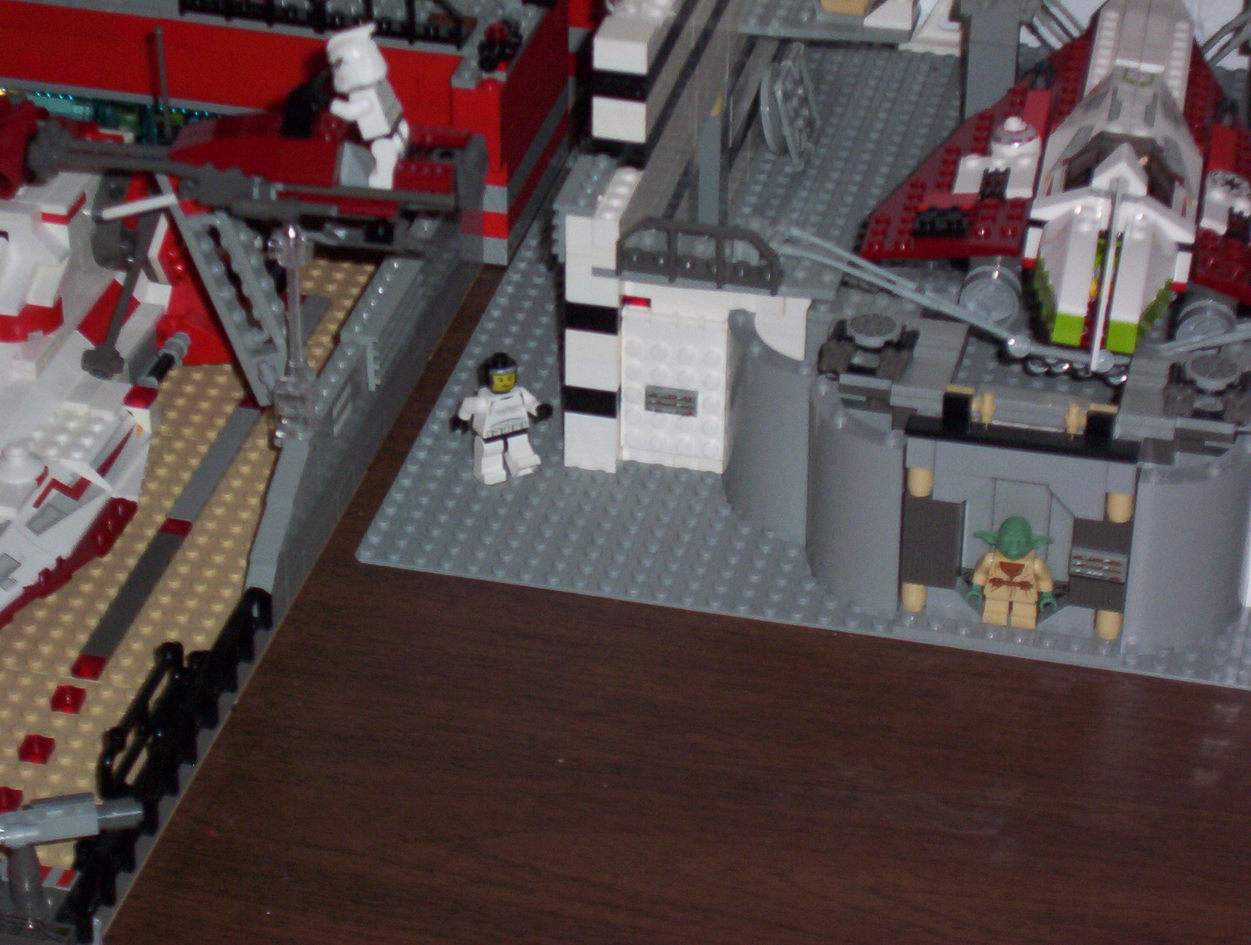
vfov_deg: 13.8
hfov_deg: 18.2
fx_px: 3912
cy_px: 472
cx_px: 626
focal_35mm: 108
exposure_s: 1/90
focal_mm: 16.61
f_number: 4.72
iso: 140
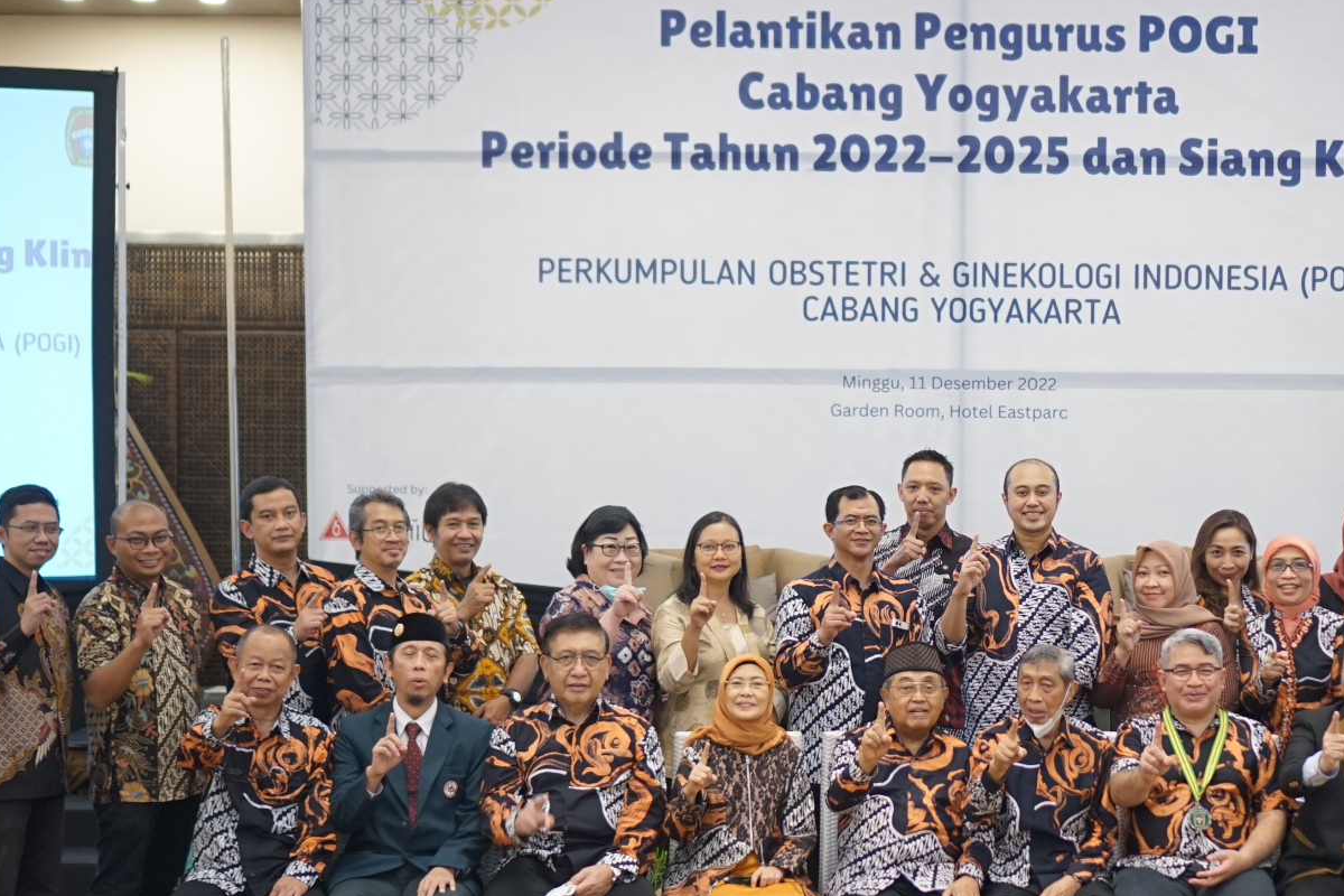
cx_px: 941
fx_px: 2912
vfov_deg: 17.5
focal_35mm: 78
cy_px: 586
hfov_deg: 25.8
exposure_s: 1/60
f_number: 1.8
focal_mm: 35
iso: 640
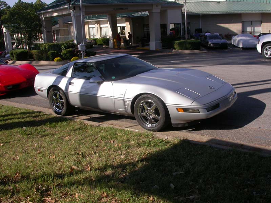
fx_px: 297
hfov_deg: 49.0
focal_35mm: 38
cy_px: 102
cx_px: 136
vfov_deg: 37.7
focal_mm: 7.85
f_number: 7.5
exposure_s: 1/312
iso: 100
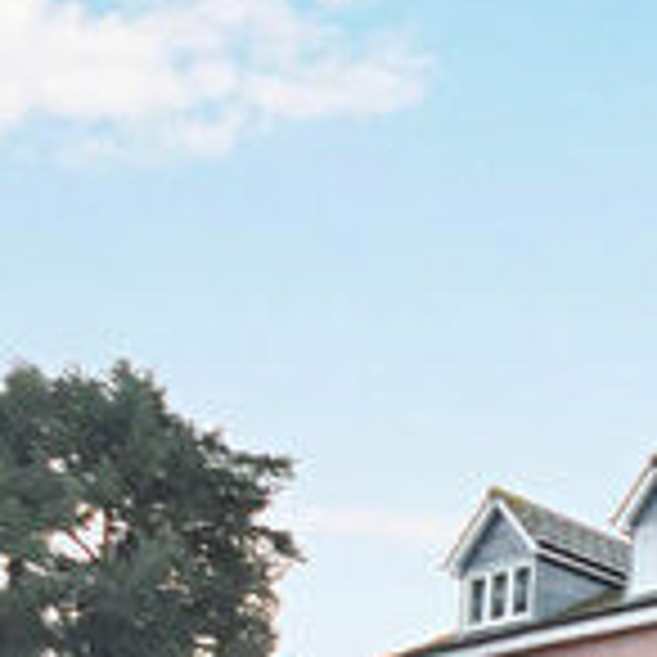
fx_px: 1310
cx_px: 1206
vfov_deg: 23.8
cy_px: 911
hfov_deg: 19.9
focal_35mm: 61
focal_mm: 10
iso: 800
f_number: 4.5
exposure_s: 1/80
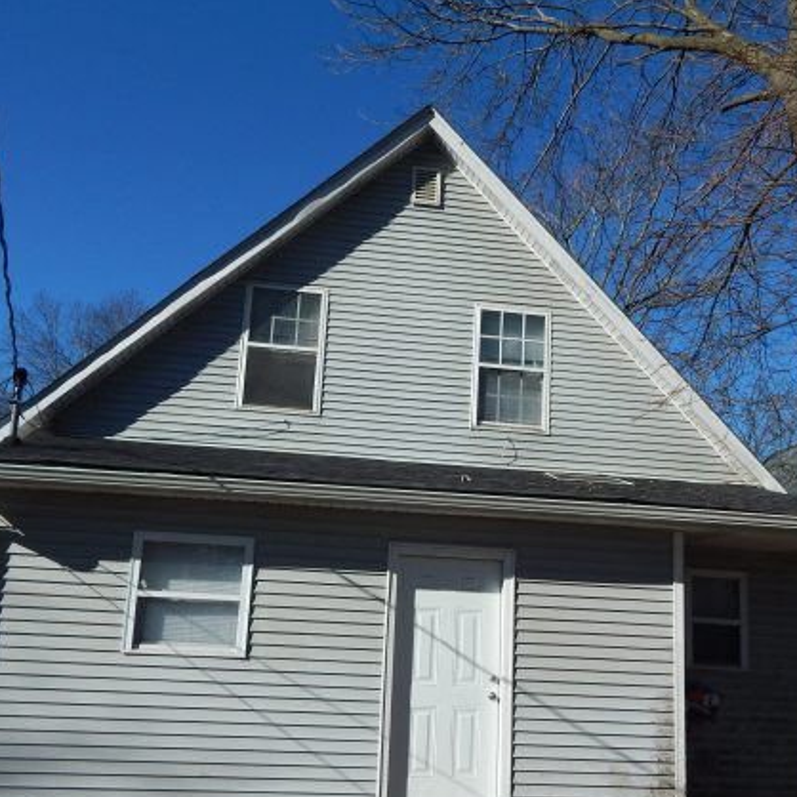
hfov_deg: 52.5
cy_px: 475
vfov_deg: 52.2
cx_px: 417
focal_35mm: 31
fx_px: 808
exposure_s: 1/800
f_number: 6
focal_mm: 4
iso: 125
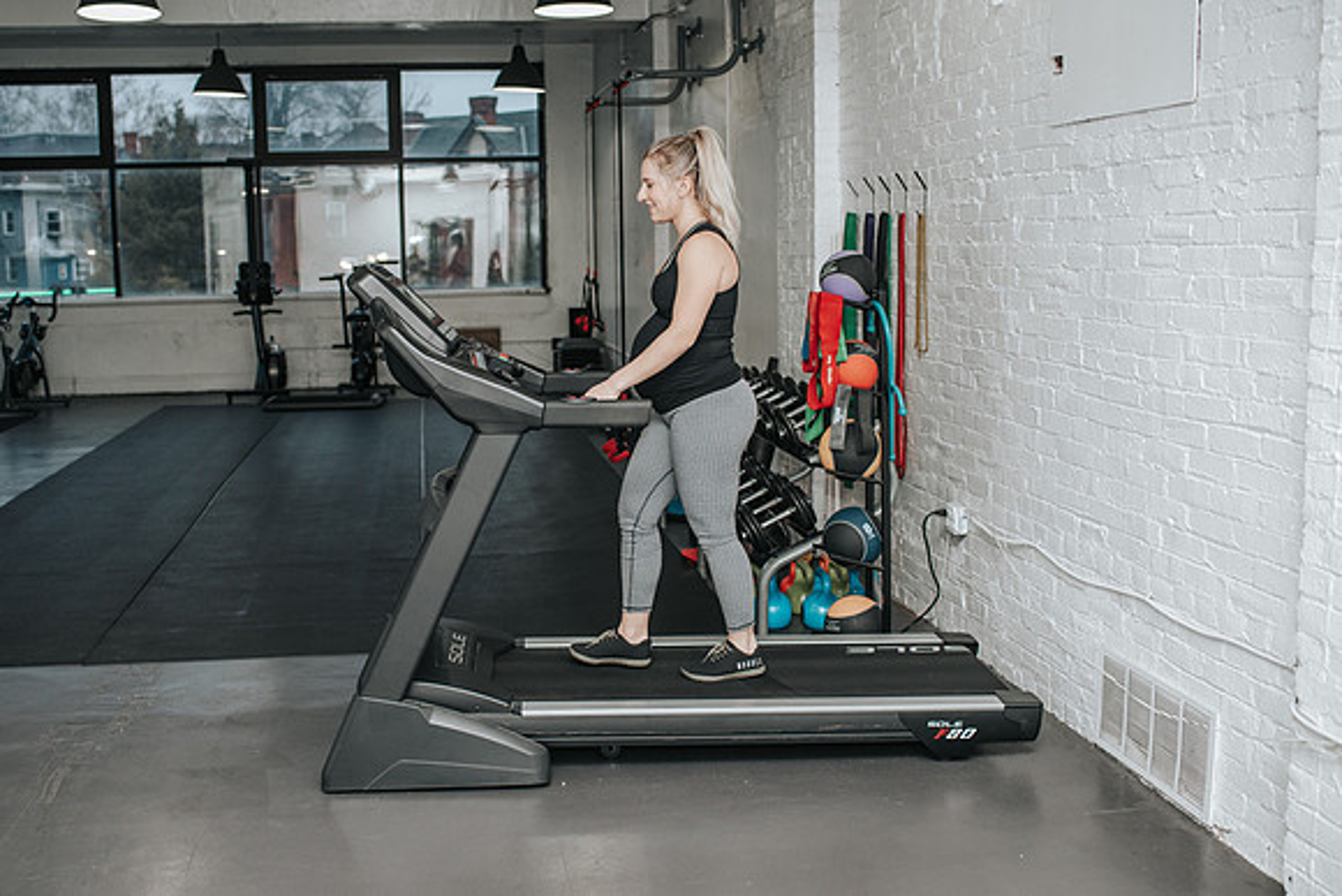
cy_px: 448
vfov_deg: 33.5
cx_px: 591
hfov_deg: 48.5
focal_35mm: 40
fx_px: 1486
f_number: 3.2
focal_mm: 35
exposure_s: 1/200
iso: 800
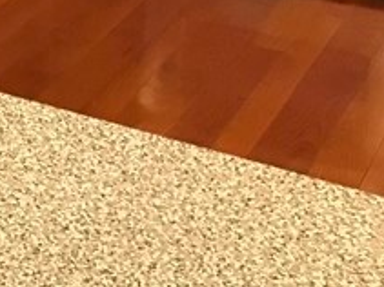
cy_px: -254
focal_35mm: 136
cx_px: -286
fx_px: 1508
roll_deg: -0.2
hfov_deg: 13.2
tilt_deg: -11.9
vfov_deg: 10.2
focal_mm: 3.99
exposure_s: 1/15
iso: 80
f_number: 1.8
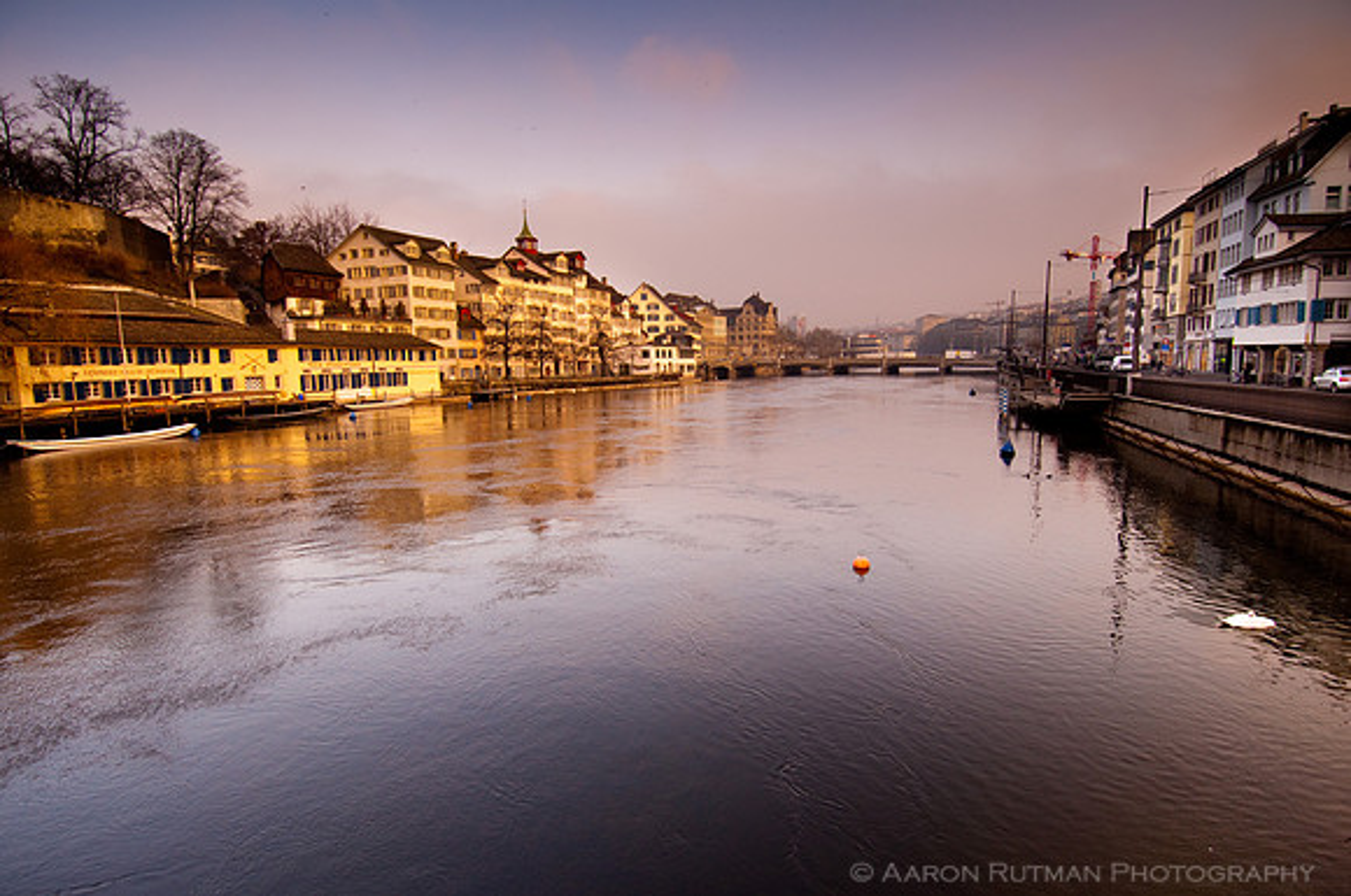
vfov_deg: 67.2
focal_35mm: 18
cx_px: 676
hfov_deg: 90.1
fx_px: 675
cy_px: 448
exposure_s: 1/160
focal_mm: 12
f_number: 6.3
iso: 200
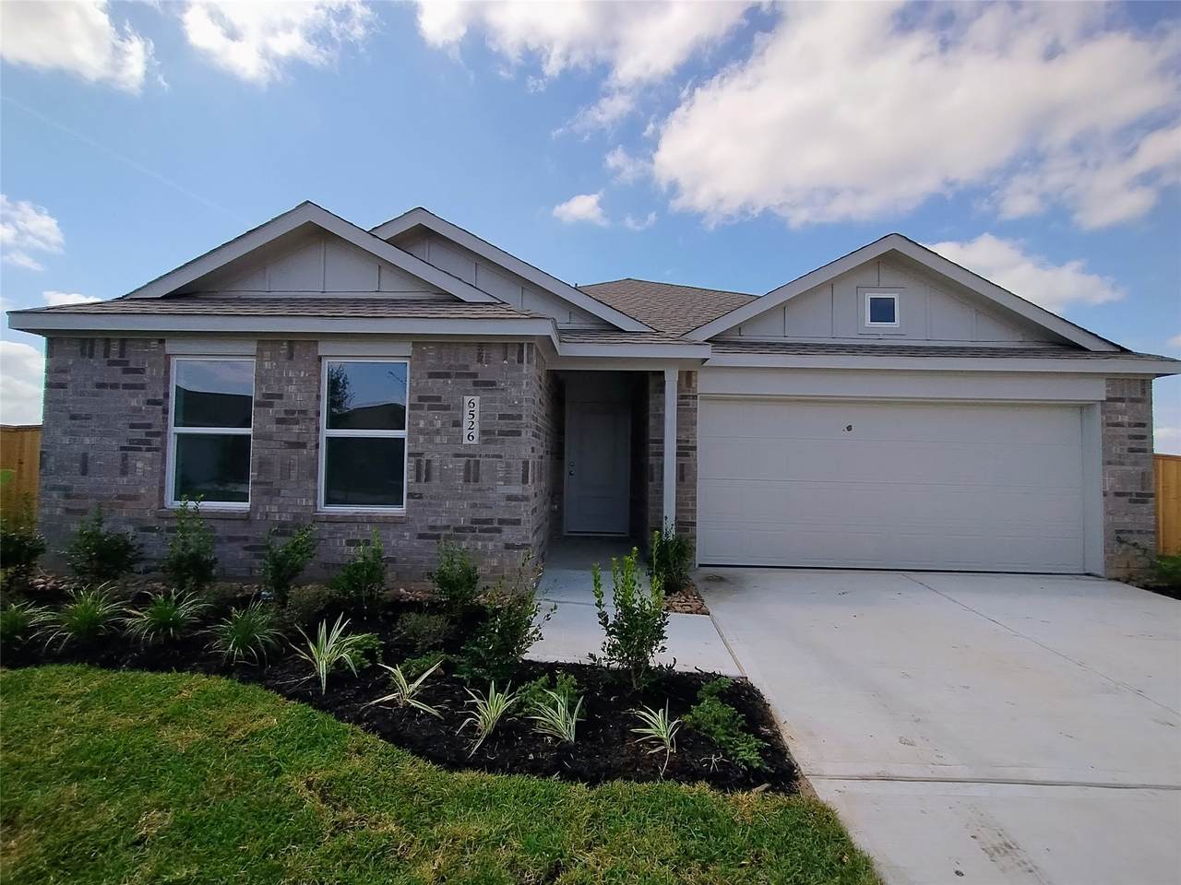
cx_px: 590
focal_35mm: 16
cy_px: 442
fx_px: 546
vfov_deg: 78.1
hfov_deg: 94.5
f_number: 2.2
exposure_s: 1/2118
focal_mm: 1.66
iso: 102
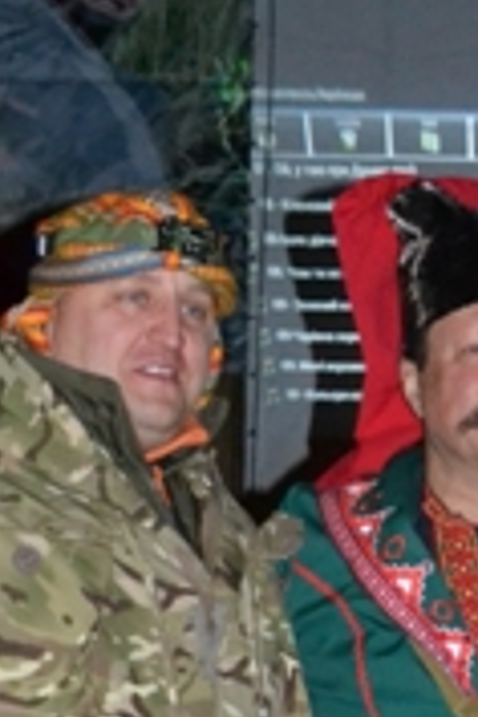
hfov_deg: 9.1
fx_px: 2967
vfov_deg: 13.3
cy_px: 907
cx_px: 488
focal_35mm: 149
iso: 3200
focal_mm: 22
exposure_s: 1/60
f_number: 4
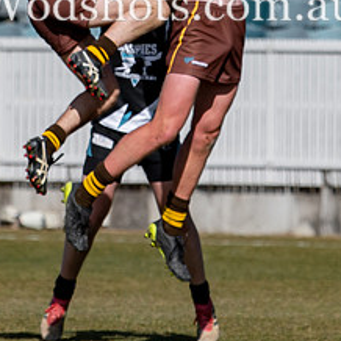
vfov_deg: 1.2
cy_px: -19
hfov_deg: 1.2
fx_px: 16550
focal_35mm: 1485
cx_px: 160
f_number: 4
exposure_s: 1/2000
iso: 110
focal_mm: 200
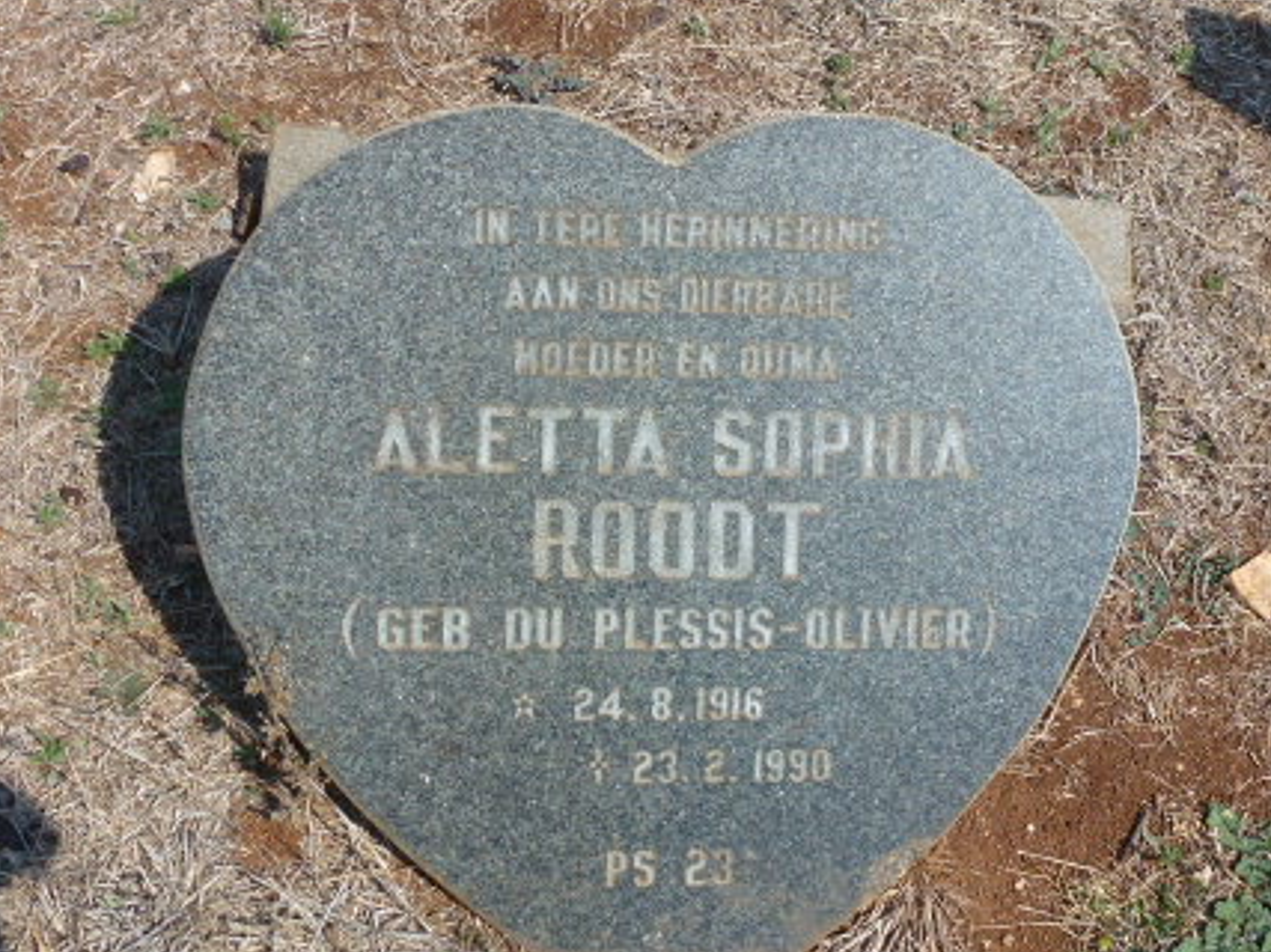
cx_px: 756
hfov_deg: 47.6
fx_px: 1432
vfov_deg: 36.8
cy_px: 503
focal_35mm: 39
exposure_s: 1/1000
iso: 100
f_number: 4
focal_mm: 4.7
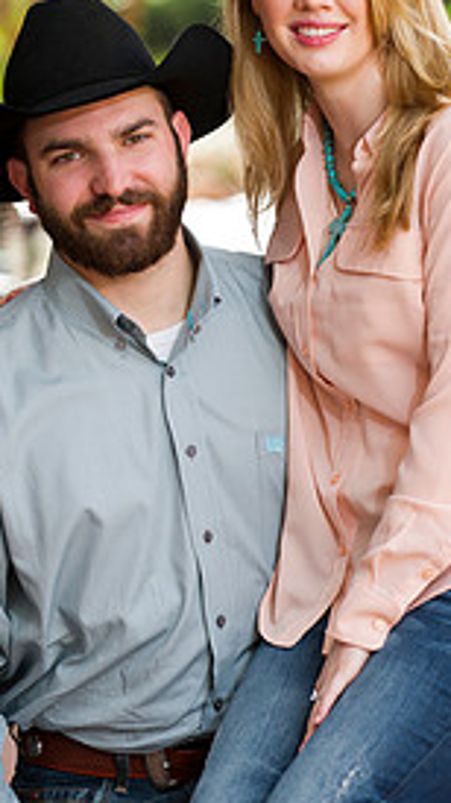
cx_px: 242
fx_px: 4935
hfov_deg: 5.2
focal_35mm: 232
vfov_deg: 9.3
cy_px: 328
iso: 250
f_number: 3.2
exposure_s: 1/200
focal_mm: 135
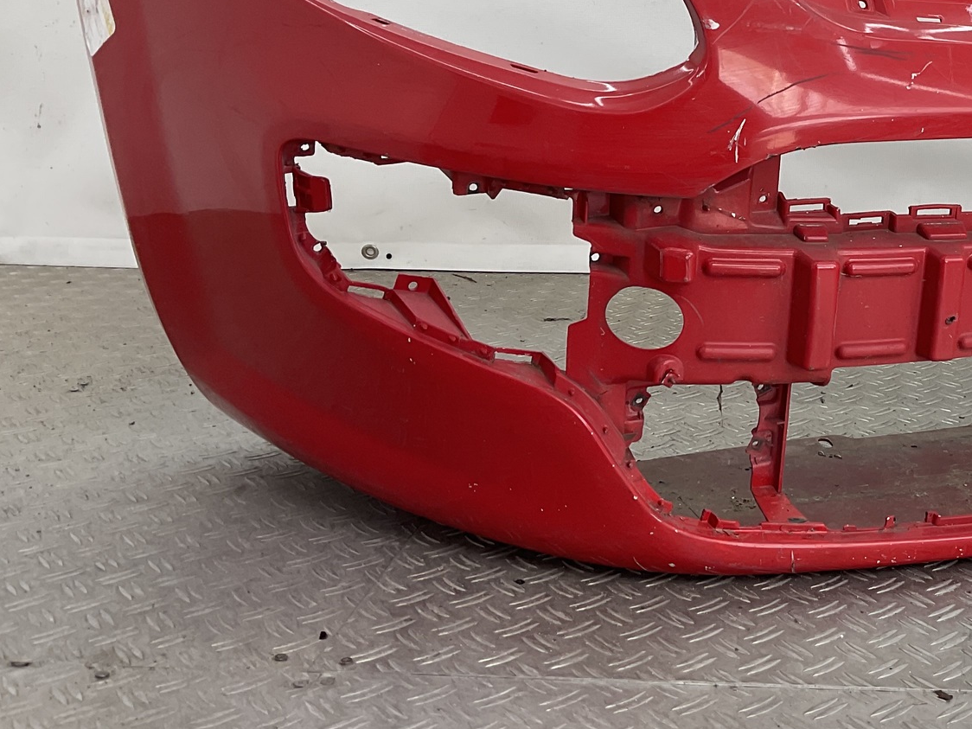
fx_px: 1460
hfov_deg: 34.8
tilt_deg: -7.4
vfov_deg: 27.3
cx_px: 870
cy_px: 106
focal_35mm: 52
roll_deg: -1.4
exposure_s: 1/161
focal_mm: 3
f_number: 1.8
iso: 16
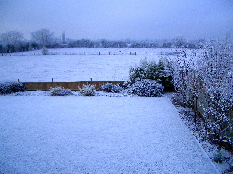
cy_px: 87
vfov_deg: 40.7
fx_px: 236
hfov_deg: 52.6
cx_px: 116
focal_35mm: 35
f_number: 2.6
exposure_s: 1/640
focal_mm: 5.8
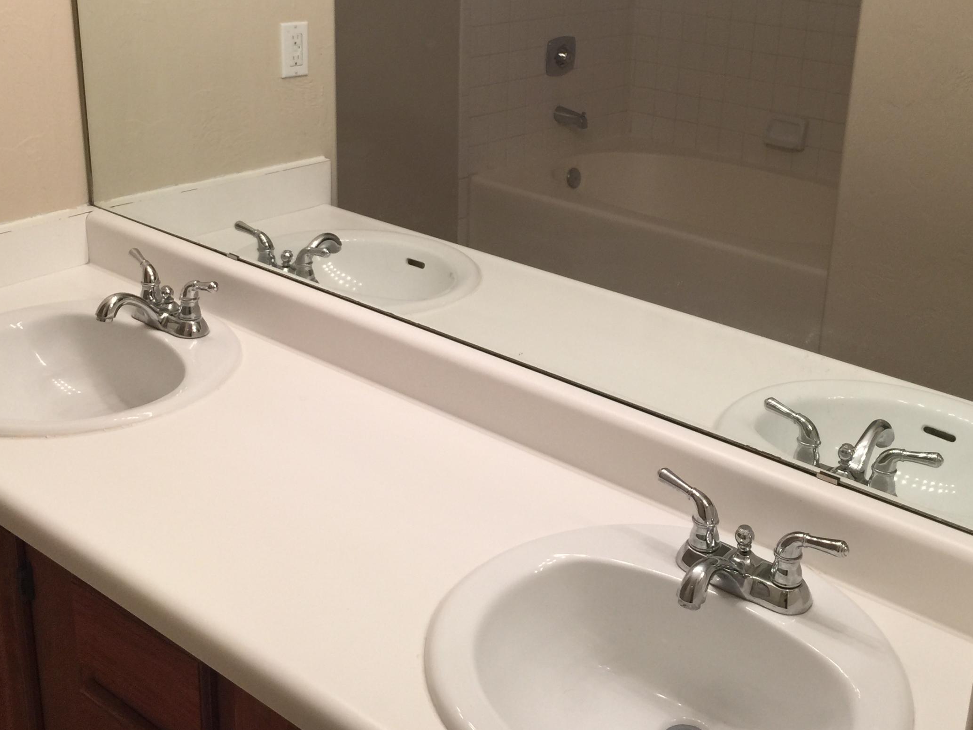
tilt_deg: -18.9
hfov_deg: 44.7
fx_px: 1181
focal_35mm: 42
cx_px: 547
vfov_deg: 34.1
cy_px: 249
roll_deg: -3.8
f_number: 2.2
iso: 32
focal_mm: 4.15
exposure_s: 1/40
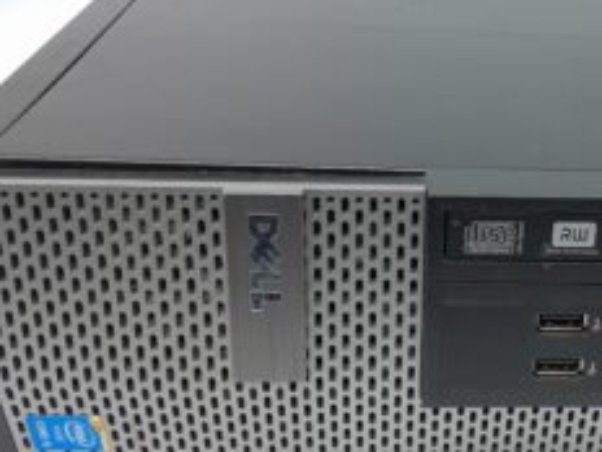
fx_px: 974
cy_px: 149
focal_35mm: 56
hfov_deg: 33.1
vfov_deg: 26.0
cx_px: 503
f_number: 1.8
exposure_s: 1/60
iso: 80
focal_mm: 3.98
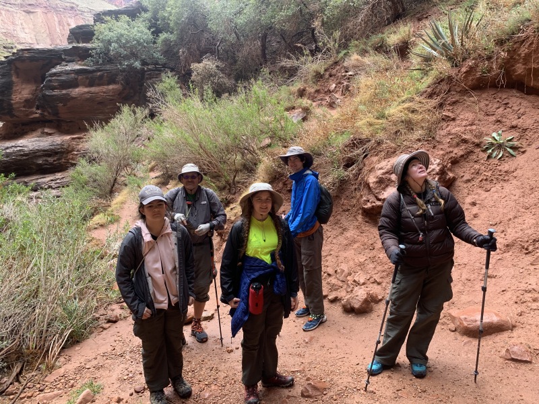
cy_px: 202
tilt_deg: -7.9
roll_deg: +0.9
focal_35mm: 26
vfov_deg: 53.1
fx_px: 405
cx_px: 270
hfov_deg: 67.3
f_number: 1.8
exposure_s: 1/121
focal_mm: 4.25
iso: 50
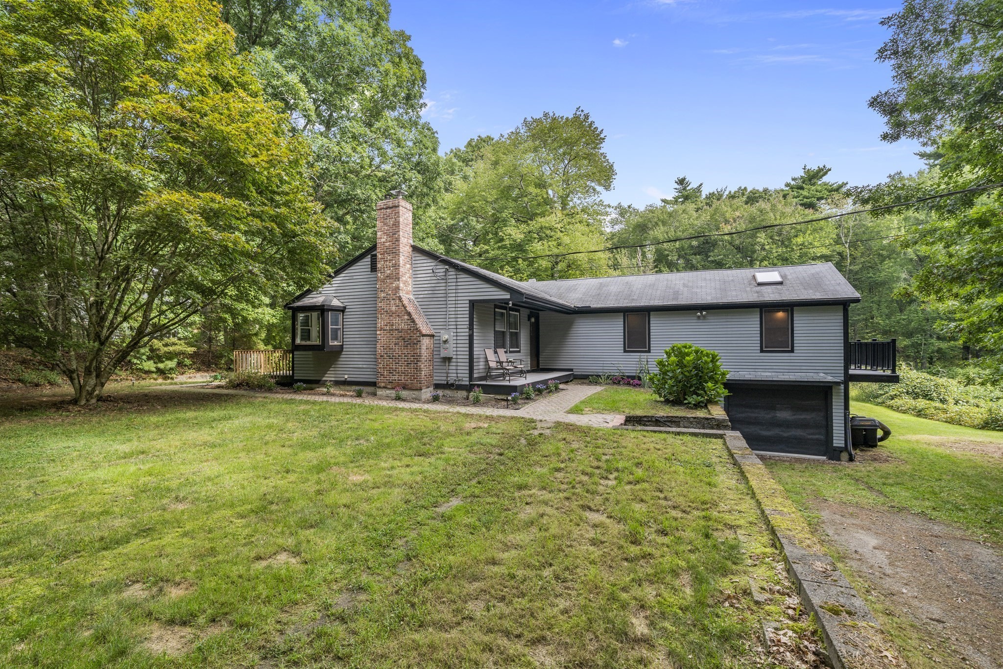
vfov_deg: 73.7
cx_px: 502
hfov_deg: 96.7
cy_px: 334
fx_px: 446
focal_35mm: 16
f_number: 7.1
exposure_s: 1/125
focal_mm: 16
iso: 320
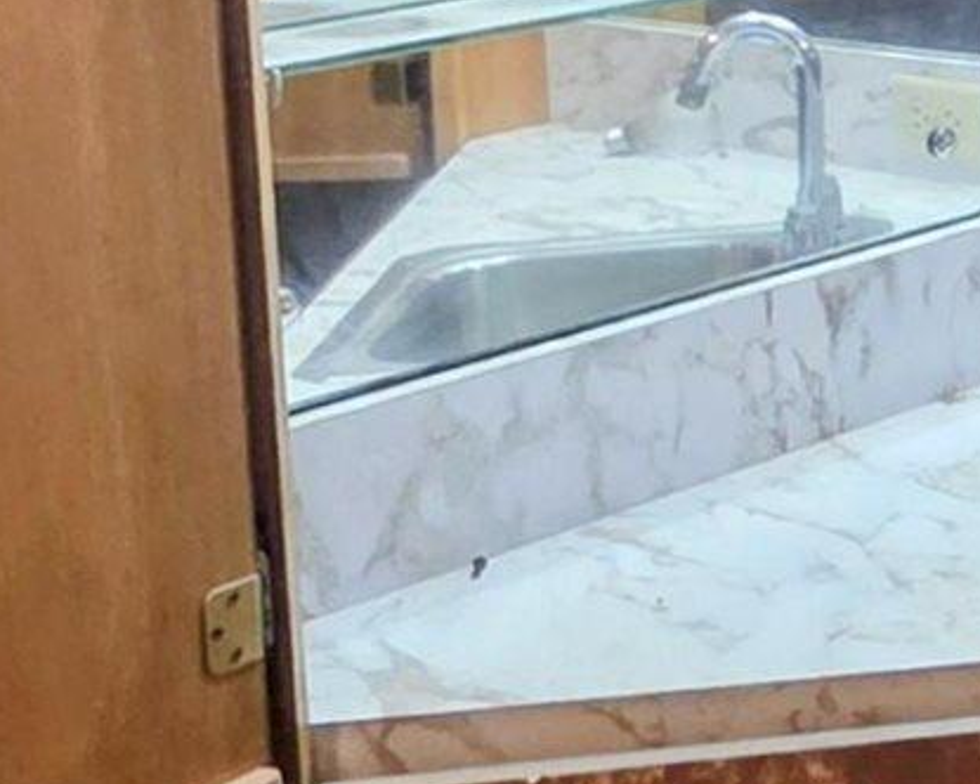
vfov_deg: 15.5
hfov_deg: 17.8
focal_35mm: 94
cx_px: 1561
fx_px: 2726
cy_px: -242
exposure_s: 1/60
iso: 400
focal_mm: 2.2
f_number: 1.9
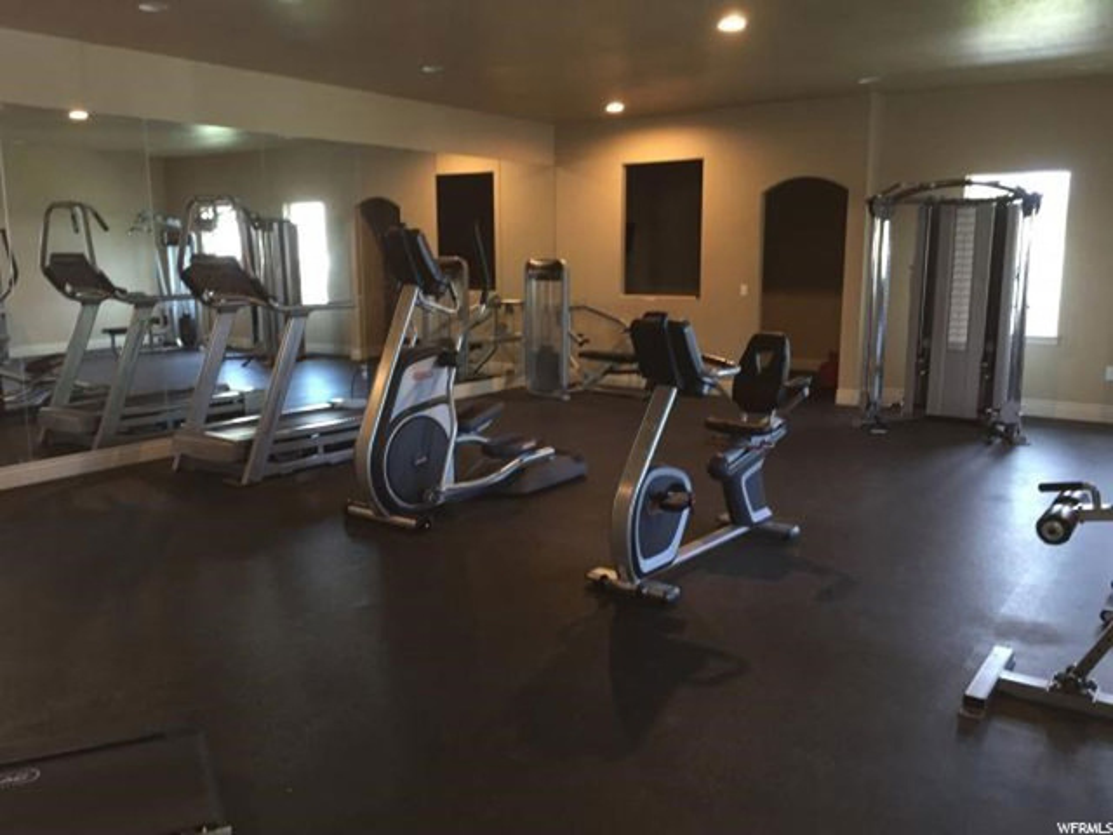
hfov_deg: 61.7
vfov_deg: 48.2
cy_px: 418
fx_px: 932
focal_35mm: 29
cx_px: 556
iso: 200
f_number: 2.2
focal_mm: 4.15
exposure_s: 1/16
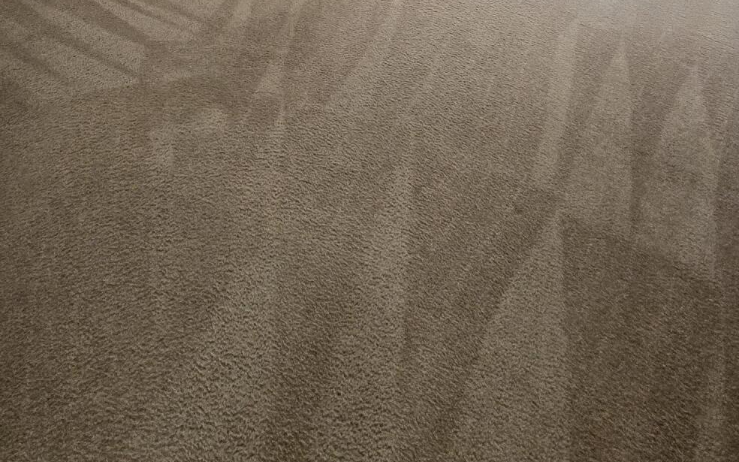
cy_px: -146
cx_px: 263
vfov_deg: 32.6
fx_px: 564
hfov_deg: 65.2
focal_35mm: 28
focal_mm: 2.2
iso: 640
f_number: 2.2
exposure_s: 1/100
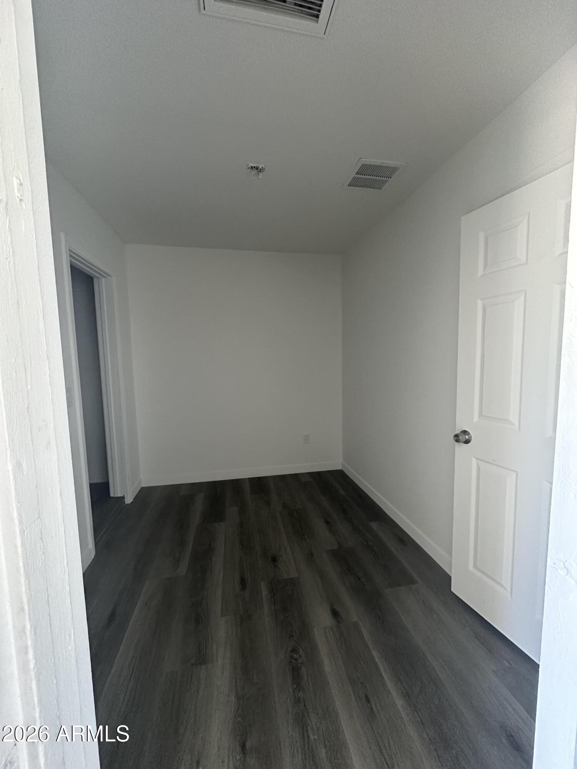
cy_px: 384
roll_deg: +1.3
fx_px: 311
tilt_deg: -4.6
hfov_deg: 85.7
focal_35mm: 14
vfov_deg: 102.1
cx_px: 288
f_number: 2.2
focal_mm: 2.22
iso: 500
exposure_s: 1/60
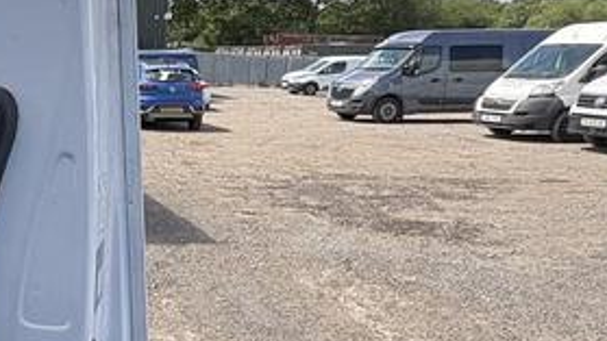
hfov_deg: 35.8
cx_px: -63
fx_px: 789
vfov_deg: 24.3
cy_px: 222
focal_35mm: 49
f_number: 2.2
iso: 40
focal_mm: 2.22
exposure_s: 1/533
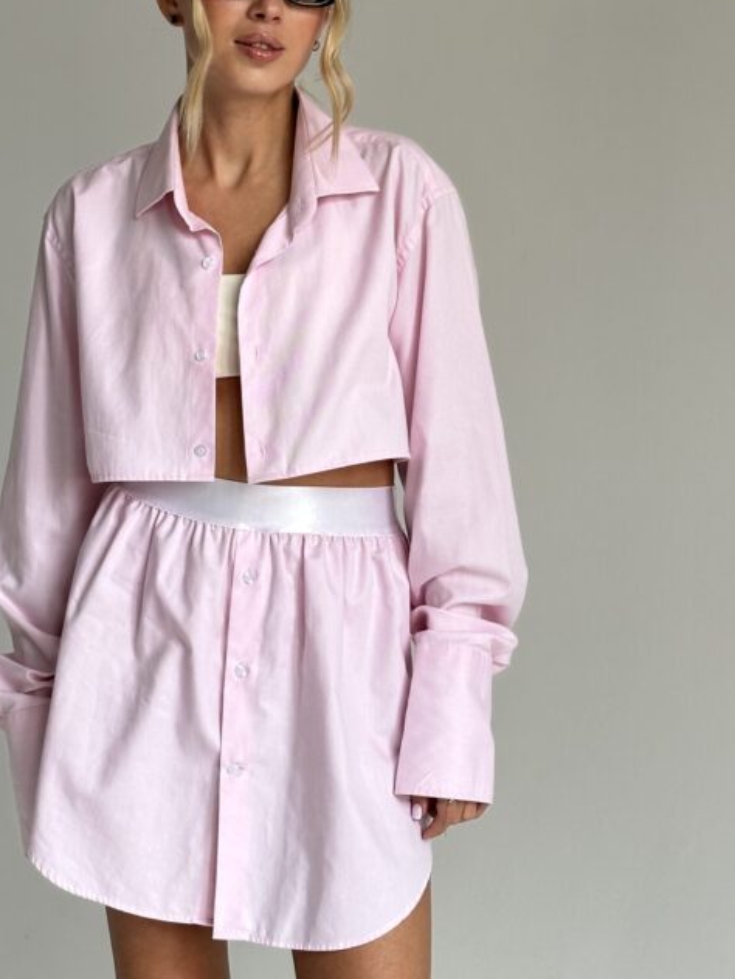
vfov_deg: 24.1
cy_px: 393
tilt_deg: -4.8
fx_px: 2293
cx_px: 261
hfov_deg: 18.2
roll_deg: -3.2
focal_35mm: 81
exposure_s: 1/121
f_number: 1.78
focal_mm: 6.86
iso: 64
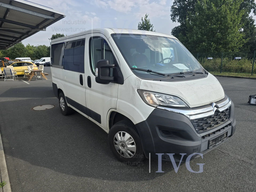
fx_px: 170
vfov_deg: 58.9
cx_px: 128
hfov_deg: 73.9
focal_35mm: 23
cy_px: 96
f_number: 1.7
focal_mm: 6.3
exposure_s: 1/438
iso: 12
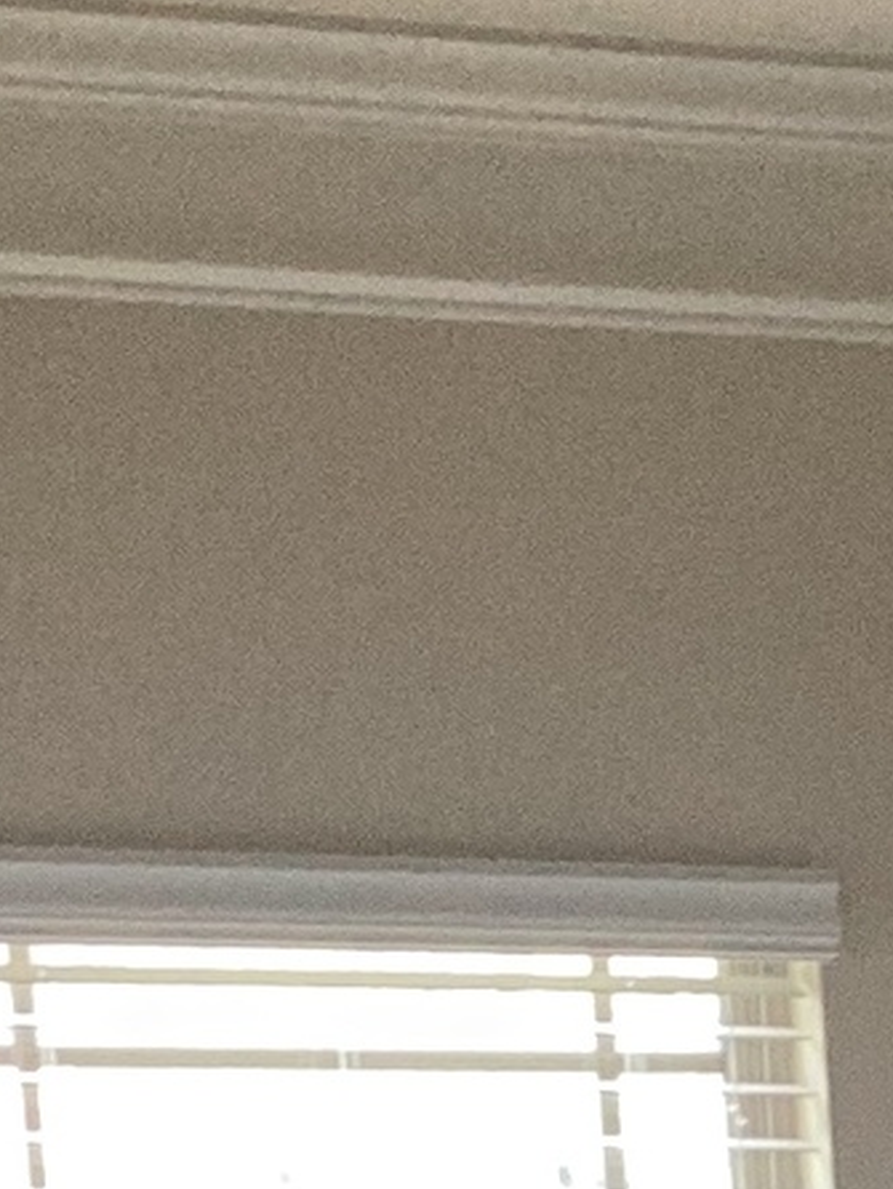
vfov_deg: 11.3
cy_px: 2301
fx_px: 5498
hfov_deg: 8.9
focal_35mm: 160
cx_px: 1645
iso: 64
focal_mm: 3.3
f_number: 2.4
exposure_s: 1/60
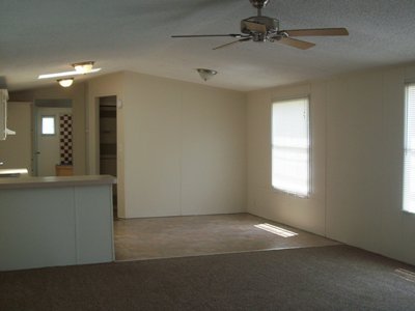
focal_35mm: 45
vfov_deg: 32.2
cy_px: 156
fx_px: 539
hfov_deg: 42.1
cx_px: 208
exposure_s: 1/98
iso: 80
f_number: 3
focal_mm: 7.6
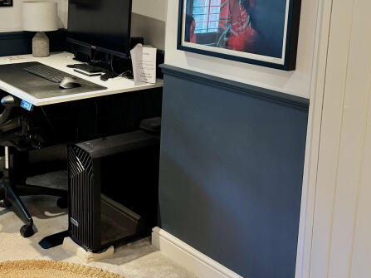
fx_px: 589
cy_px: 80
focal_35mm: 55
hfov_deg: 34.6
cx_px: 120
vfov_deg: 26.3
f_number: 1.78
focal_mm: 6.76
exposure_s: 1/50
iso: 200
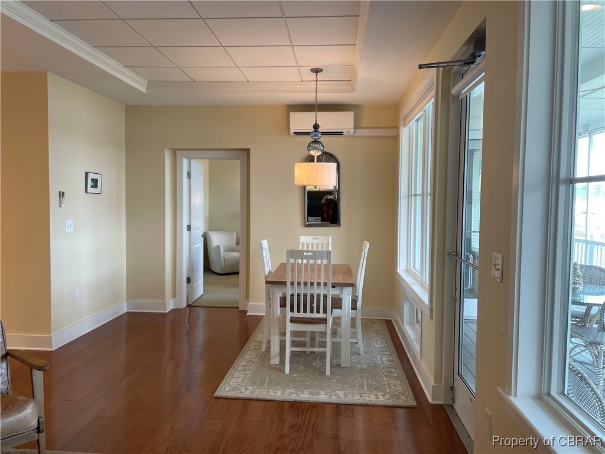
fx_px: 454
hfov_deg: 67.3
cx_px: 302
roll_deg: -1.2
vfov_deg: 53.1
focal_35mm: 26
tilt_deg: -2.5
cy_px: 227
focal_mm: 4.2
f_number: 1.6
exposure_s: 1/60
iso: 64
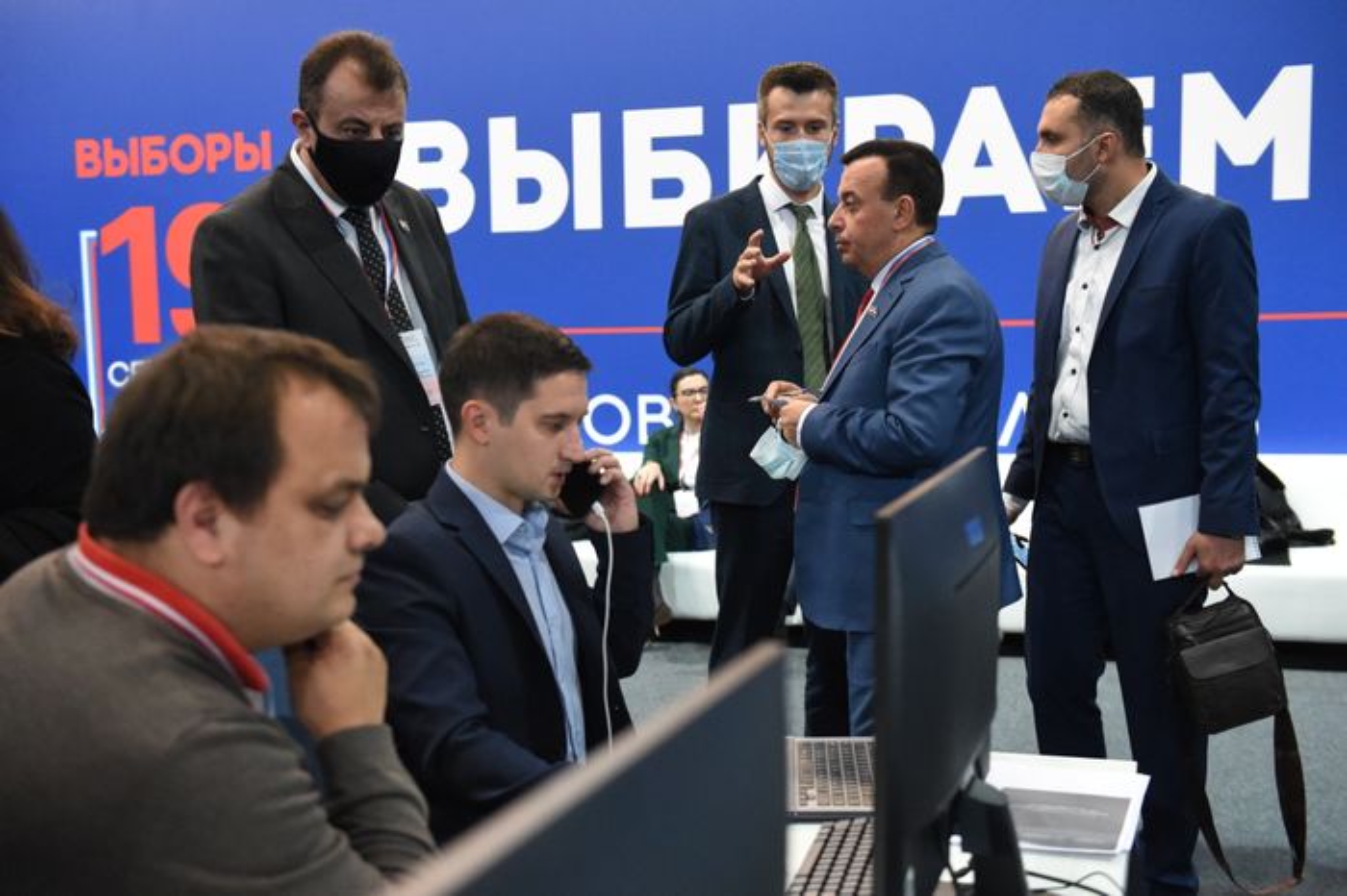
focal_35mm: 44
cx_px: 674
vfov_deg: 30.5
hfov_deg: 44.5
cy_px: 448
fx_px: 1645
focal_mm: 44
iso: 12800
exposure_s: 1/800
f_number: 4
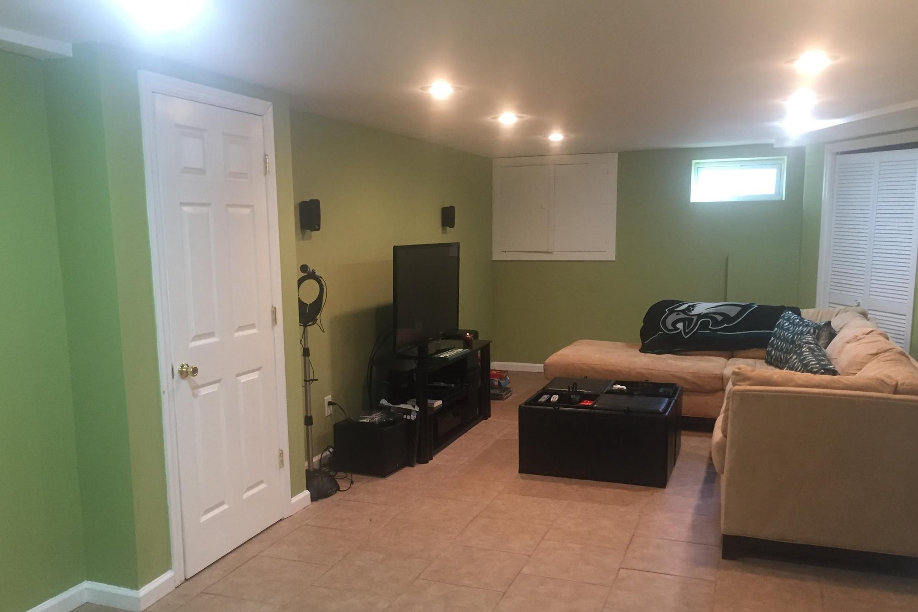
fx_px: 790
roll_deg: +0.2
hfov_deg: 60.3
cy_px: 351
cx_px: 447
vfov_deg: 42.2
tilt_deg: -9.8
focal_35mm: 31
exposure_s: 1/30
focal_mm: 4.15
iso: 125
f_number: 2.2
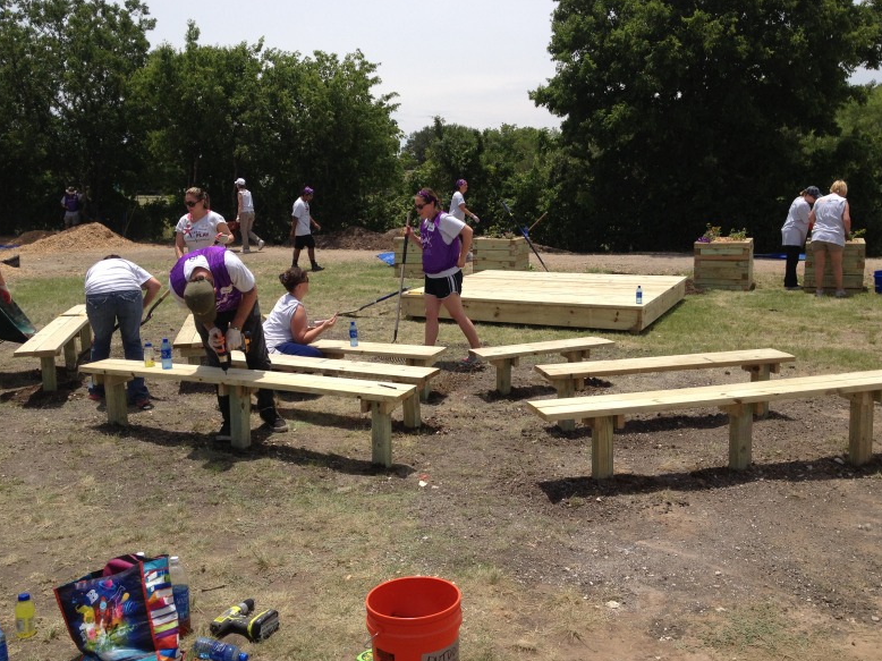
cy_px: 336
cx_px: 432
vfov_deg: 39.6
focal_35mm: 36
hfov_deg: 51.4
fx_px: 917
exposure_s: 1/2404
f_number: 2.4
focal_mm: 4.28
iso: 50
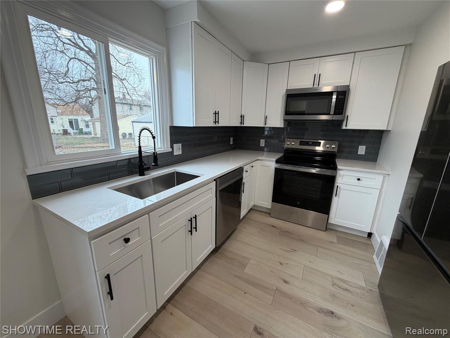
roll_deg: -0.8
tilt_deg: -13.1
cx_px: 225
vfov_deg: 85.7
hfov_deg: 102.1
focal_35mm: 14
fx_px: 182
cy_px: 169
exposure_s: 1/120
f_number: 2.2
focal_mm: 2.22
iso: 100
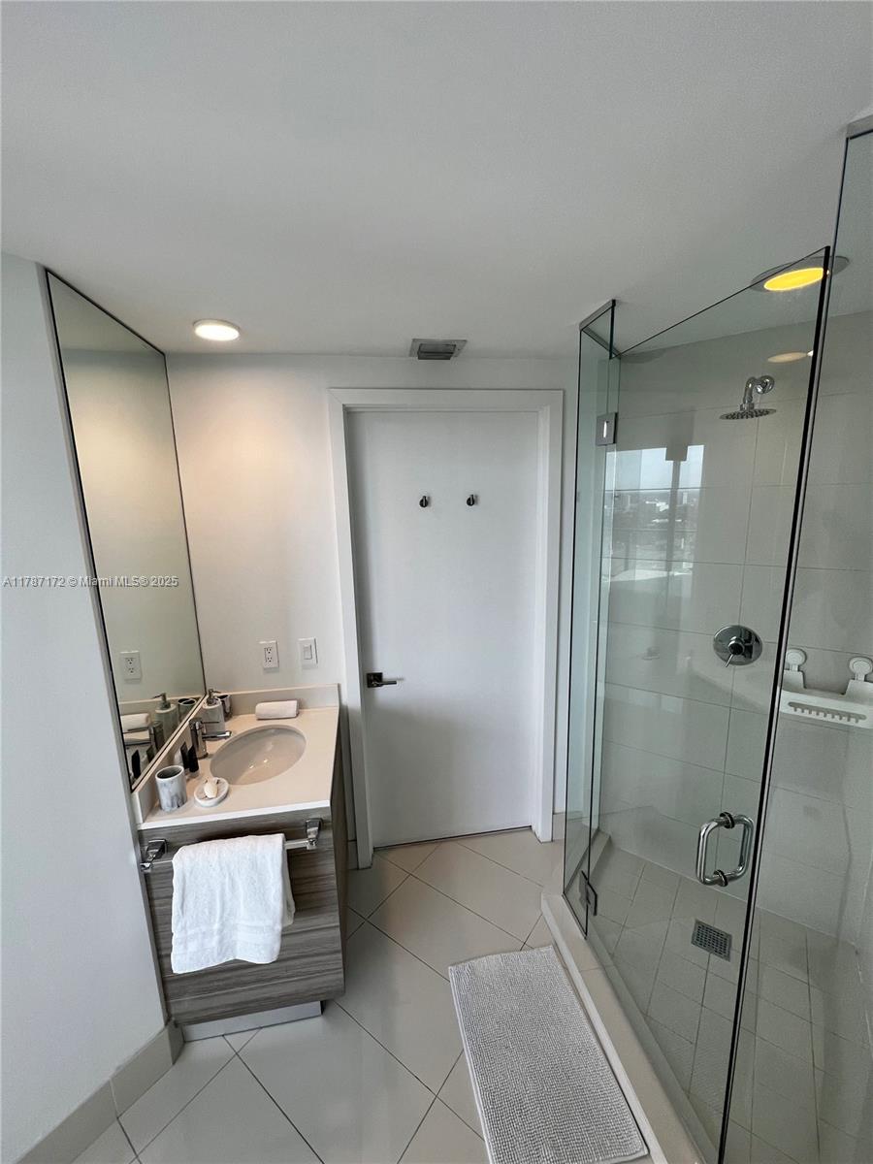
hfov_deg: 89.9
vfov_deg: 106.2
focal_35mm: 13
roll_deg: +1.5
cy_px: 582
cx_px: 436
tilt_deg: -10.7
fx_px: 437
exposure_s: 1/120
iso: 50
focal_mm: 1.57
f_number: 1.8
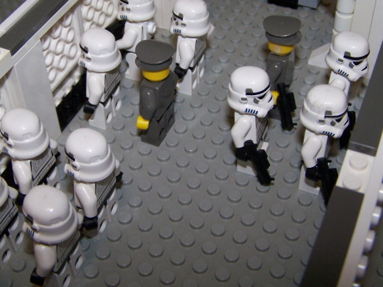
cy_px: 101
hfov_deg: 36.1
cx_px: 173
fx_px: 586
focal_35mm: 53
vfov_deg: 27.4
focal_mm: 6.3
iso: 140
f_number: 2.8
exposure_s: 1/60
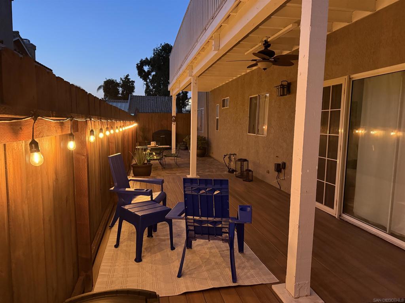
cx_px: 202
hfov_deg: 71.6
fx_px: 281
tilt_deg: -6.6
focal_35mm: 24
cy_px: 152
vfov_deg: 56.8
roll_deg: -2.2
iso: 800
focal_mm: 6.76
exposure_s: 1/30
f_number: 1.78
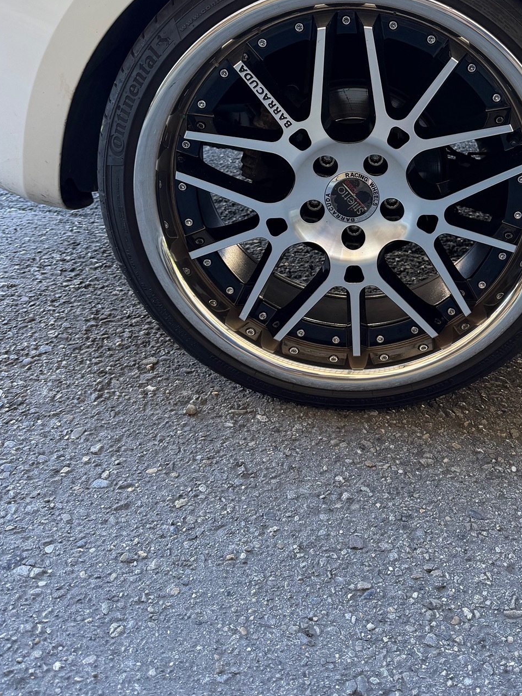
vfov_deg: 47.3
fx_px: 764
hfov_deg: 37.0
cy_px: 182
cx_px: 380
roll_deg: -6.7
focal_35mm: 38
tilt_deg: -18.4
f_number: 1.78
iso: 80
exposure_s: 1/121
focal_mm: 6.76
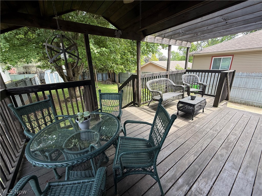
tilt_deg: -16.8
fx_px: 106
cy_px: 98
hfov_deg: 102.1
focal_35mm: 14
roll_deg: +1.5
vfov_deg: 85.7
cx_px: 131
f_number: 2.2
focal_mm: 2.22
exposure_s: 1/99
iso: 64
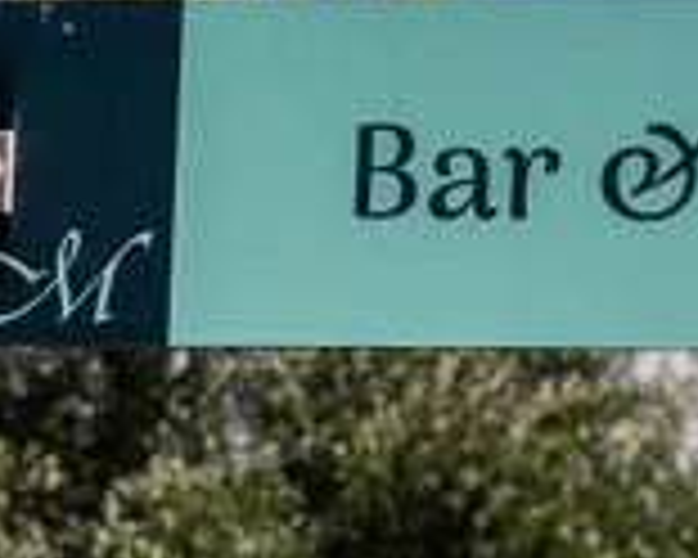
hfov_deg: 6.7
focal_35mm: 286
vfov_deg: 5.4
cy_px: 479
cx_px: -81
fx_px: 5908
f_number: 10
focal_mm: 46
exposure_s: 1/160
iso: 100
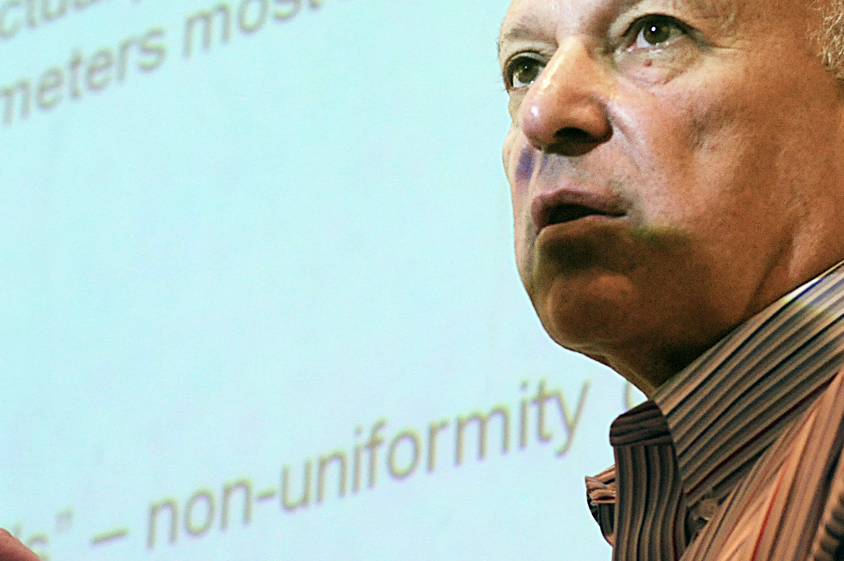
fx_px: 3512
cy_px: 338
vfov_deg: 9.1
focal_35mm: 150
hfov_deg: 13.7
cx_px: 390
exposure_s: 1/160
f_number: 4
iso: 1000
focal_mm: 50
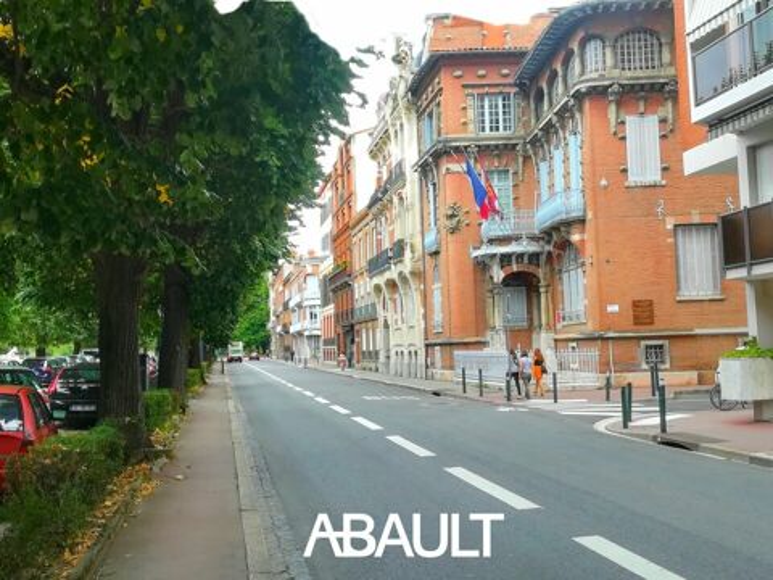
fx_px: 759
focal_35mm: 34
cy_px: 290
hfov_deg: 54.0
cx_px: 386
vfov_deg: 41.8
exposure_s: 1/200
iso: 50
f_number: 2.2
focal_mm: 3.83
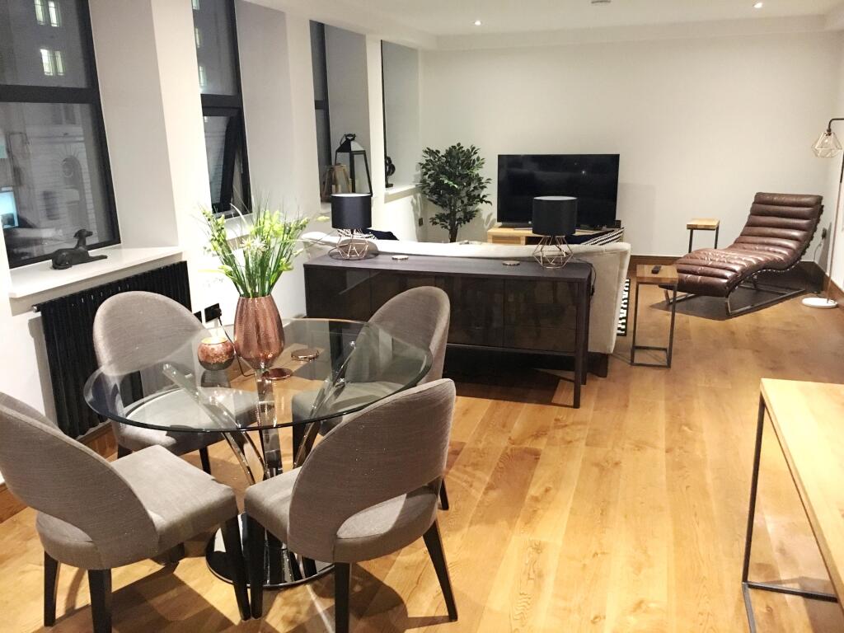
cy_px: 316
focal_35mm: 29
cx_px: 422
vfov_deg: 48.2
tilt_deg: -15.9
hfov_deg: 61.7
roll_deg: +0.4
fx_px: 707
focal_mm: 4.15
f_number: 2.2
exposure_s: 1/17
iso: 320
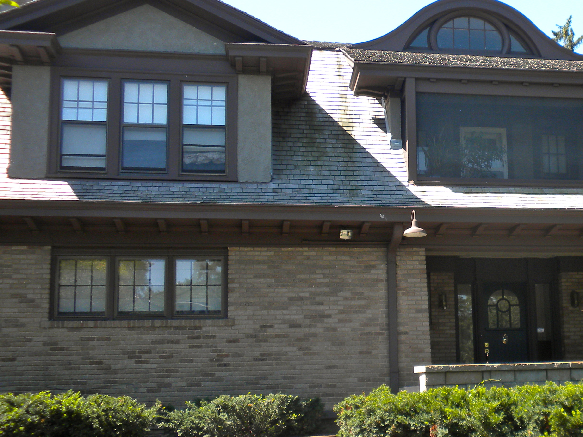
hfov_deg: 30.9
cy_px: 231
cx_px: 461
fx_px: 1027
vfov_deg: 24.0
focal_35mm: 61
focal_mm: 6.6
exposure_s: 1/208
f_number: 3.5
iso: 64
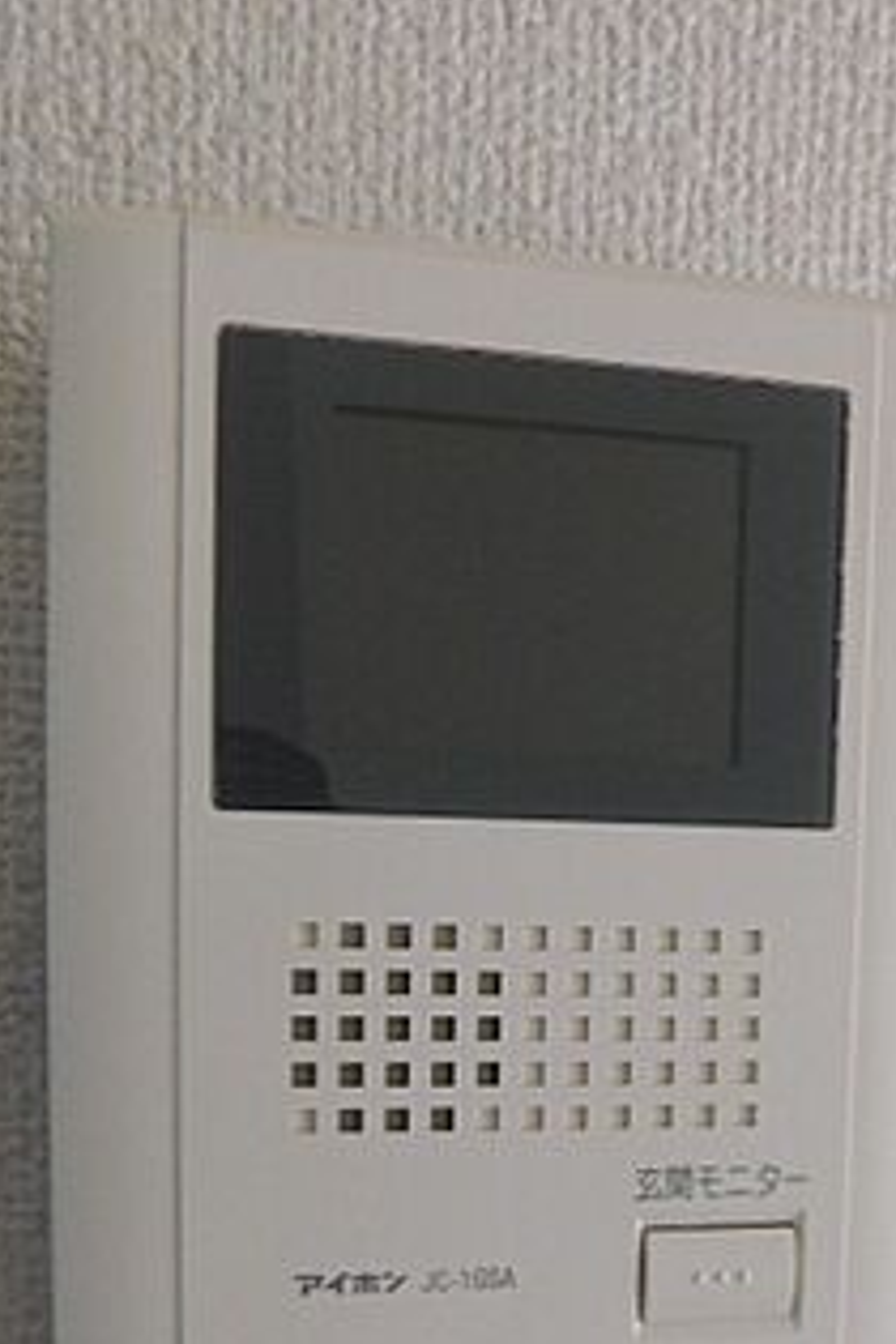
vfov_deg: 48.6
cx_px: 538
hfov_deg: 34.9
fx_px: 1419
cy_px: 1020
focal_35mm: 38
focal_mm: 4.1
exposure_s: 1/30
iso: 160
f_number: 3
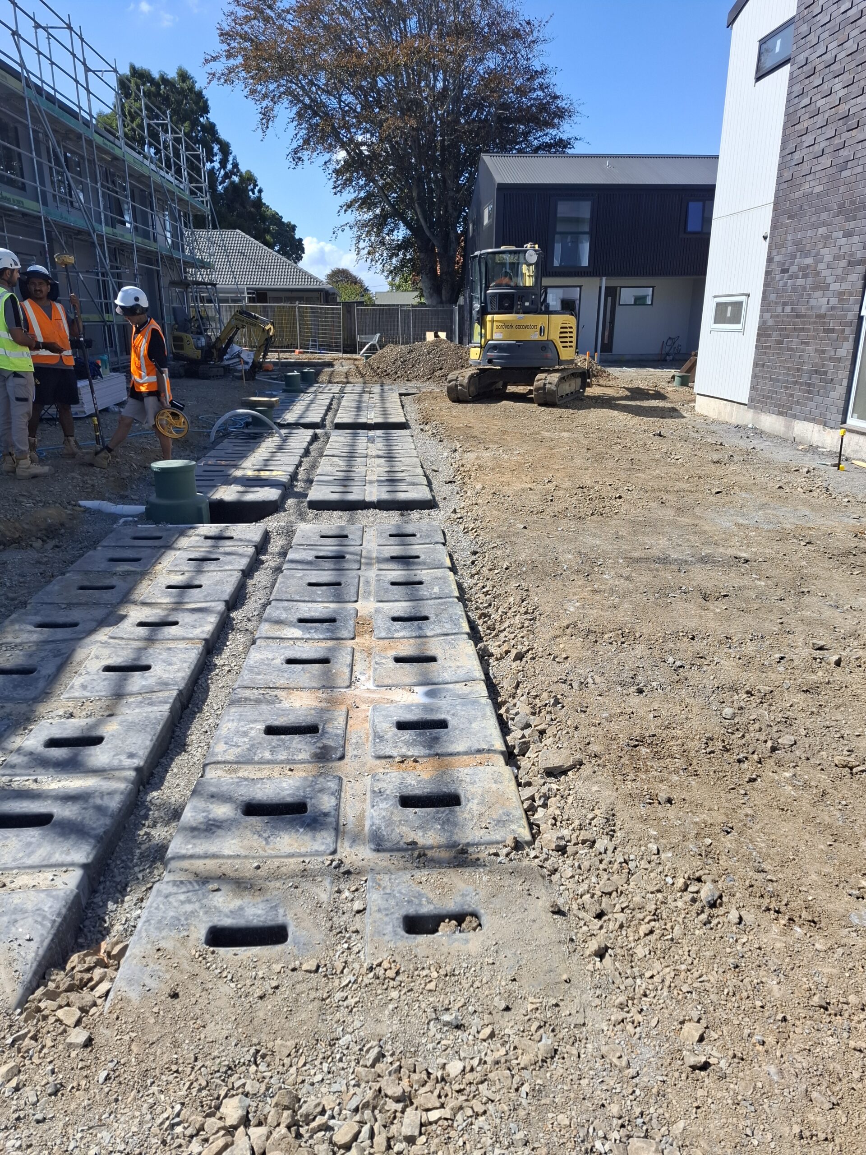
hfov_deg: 58.9
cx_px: 433
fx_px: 767
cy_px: 578
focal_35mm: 23
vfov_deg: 73.9
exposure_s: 1/983
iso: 50
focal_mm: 5.54
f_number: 1.8
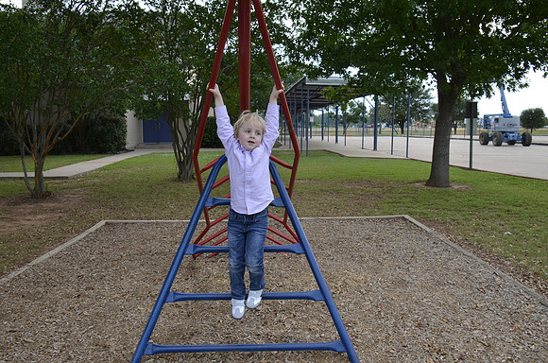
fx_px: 501
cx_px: 274
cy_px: 182
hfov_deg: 57.3
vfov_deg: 39.8
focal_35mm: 33
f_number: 7.1
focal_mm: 22
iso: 200
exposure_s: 1/200
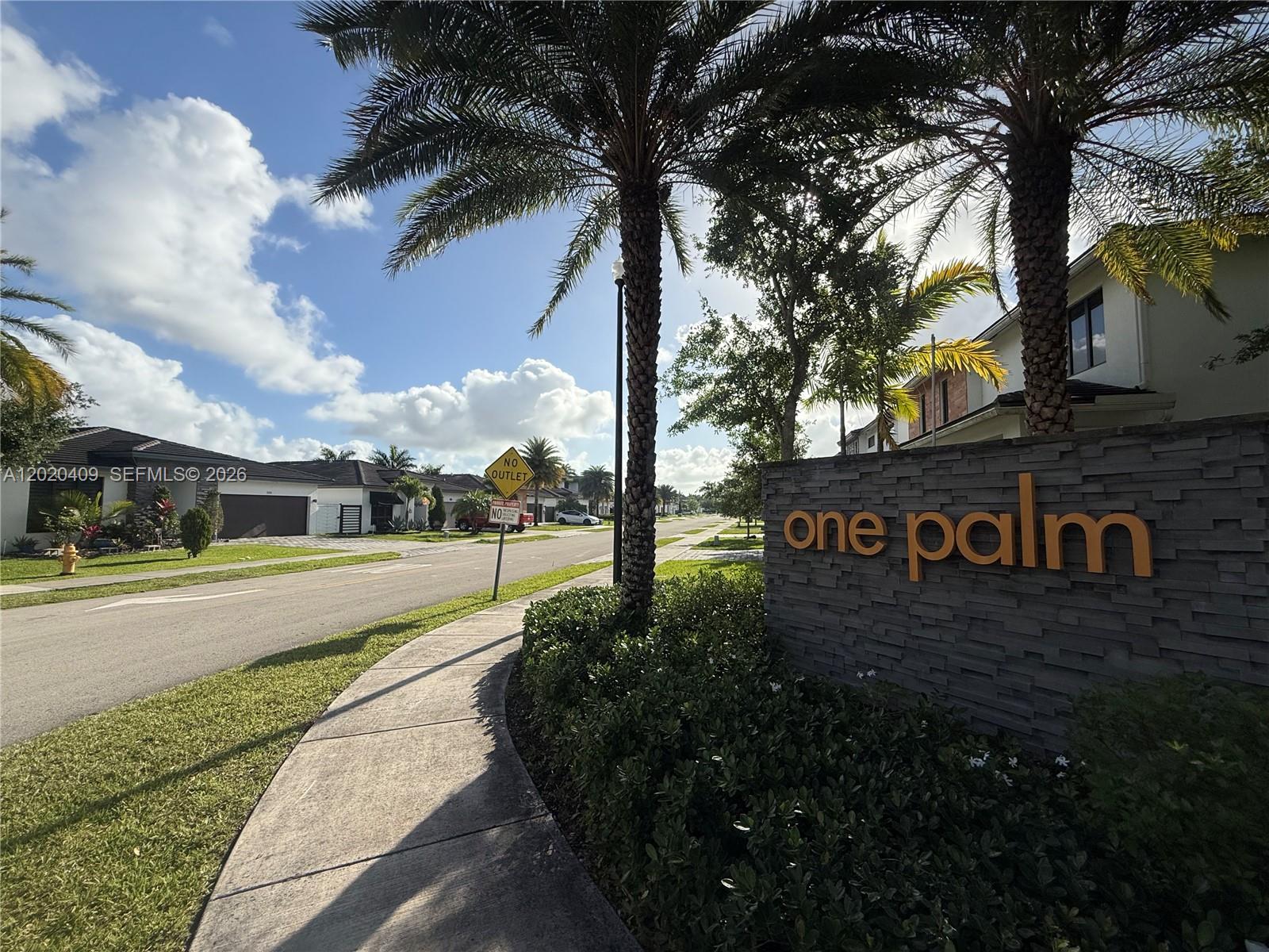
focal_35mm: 14
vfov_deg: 85.7
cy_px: 476
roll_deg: -0.4
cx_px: 634
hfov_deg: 102.1
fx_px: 513
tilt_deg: +4.8
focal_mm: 2.22
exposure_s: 1/3663
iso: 50
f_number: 2.2
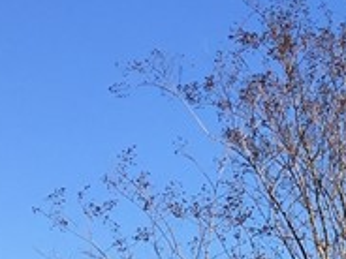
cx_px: 814
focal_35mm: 161
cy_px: 473
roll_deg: +0.3
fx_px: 1609
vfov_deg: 8.8
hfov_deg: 10.6
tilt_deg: +1.3
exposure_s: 1/1131
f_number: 2.2
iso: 25
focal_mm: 4.15
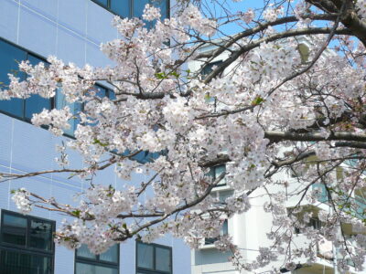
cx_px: 183
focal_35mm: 76
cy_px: 137
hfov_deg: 25.7
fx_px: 804
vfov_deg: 19.4
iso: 100
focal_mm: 10.3
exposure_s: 1/640
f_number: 4.1
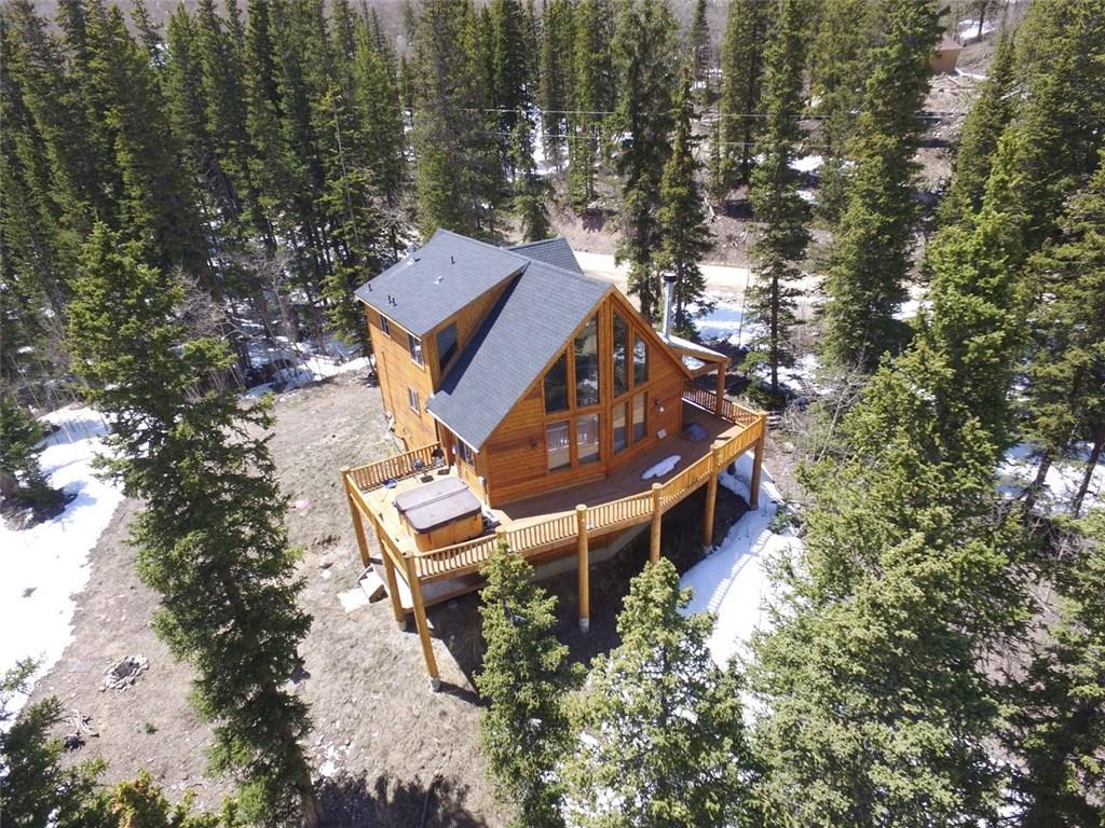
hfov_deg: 81.7
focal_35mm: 20
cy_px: 414
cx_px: 552
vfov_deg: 66.0
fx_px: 638
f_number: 2.8
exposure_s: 1/389
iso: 100
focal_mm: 3.61
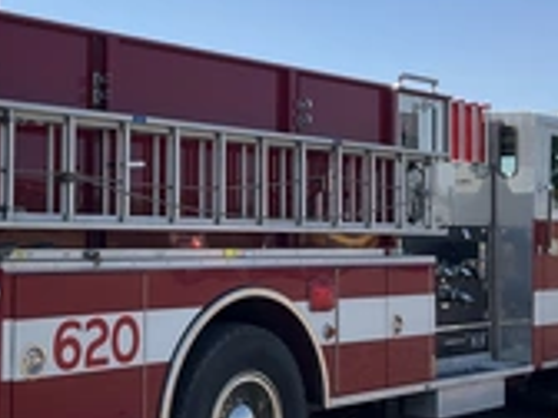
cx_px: 146
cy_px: 189
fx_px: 1112
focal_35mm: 69
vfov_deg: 21.3
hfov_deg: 27.8
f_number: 1.8
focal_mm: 3
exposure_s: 1/1490
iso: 25
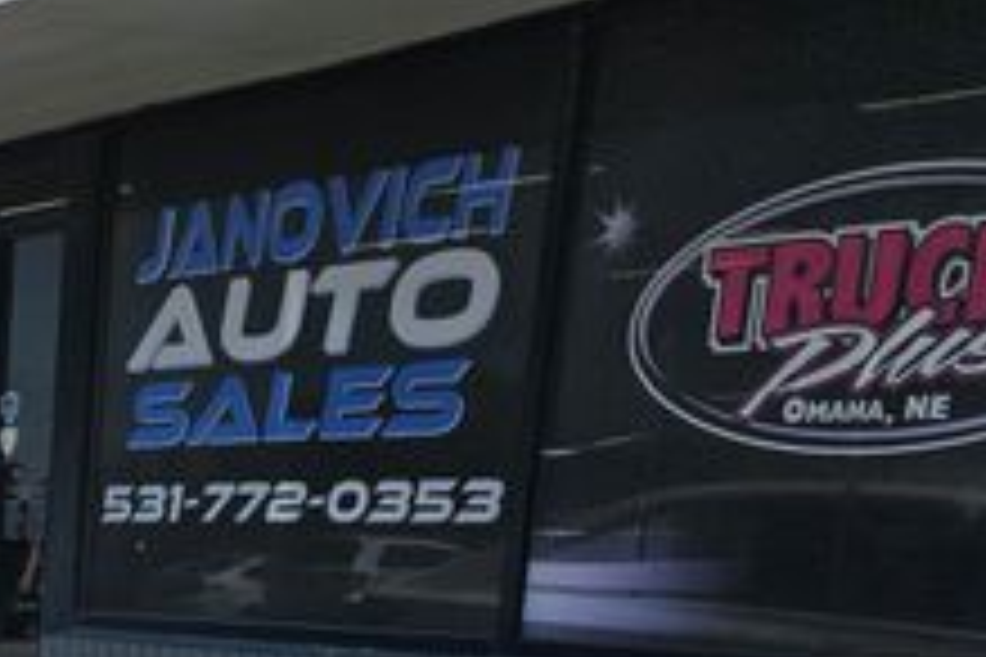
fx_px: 1917
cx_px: -270
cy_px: 1004
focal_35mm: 70
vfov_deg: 17.4
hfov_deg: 25.2
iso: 10
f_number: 1.7
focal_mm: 6.3
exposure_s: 1/1723
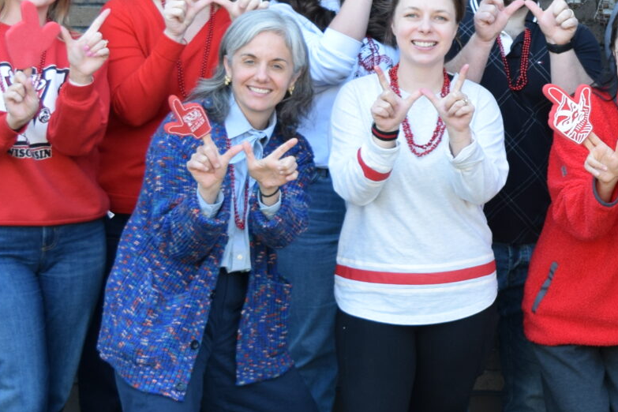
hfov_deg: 12.7
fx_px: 2695
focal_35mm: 157
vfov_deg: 8.7
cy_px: 124
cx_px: 785
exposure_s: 1/160
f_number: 6.3
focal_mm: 32
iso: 400
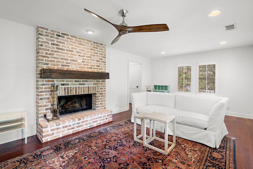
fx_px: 112
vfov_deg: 73.8
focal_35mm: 16
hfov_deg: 96.7
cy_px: 84
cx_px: 126
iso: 320
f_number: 5.6
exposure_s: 1/125
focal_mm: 16
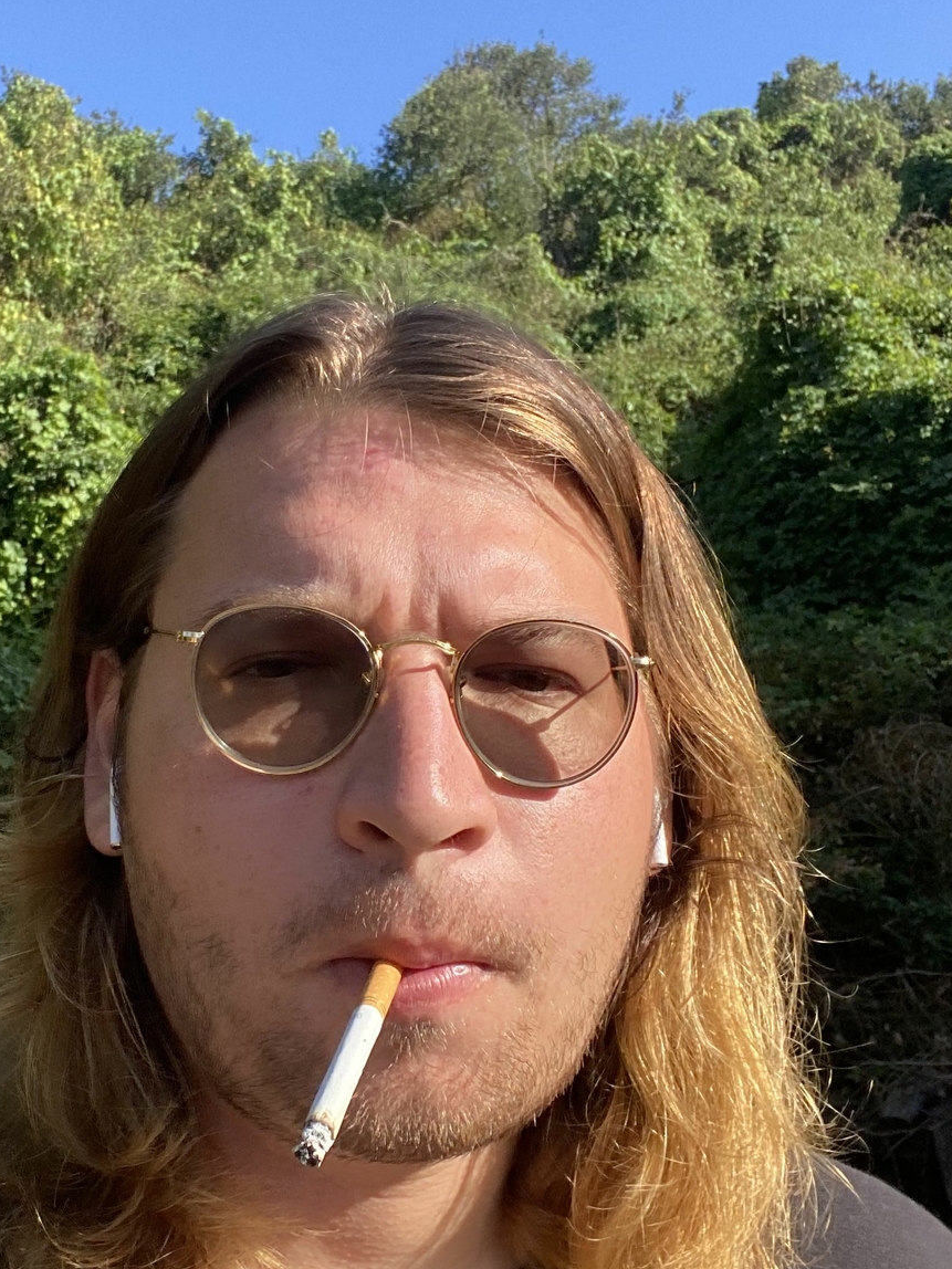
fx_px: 1687
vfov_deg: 41.2
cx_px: 276
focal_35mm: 46
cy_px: 650
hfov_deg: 31.1
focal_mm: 2.71
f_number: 2.2
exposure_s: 1/667
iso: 25
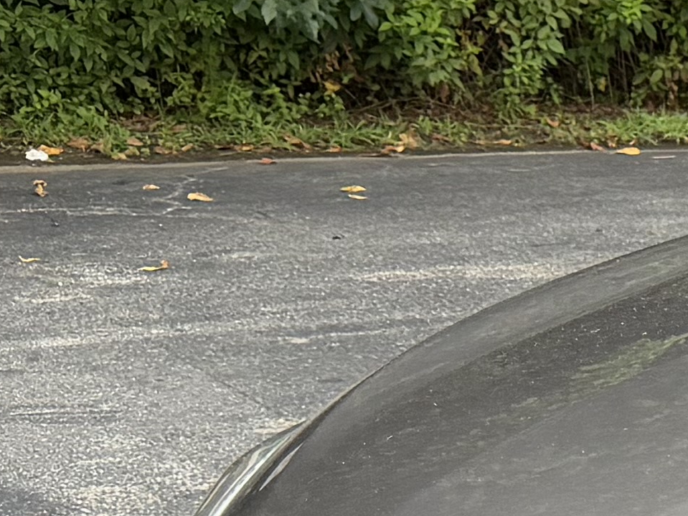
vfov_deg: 9.8
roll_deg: -4.4
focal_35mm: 143
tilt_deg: -19.5
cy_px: 922
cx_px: 1730
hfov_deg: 11.2
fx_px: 2842
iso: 100
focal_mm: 6.76
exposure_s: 1/888
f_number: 1.78
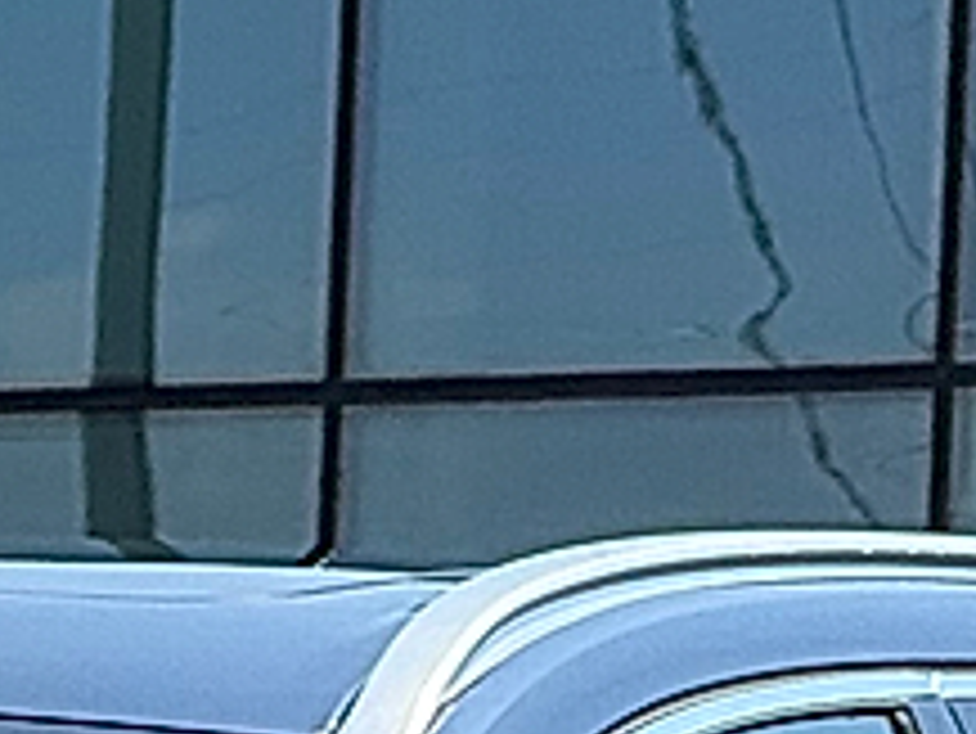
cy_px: 2035
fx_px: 24966
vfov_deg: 1.7
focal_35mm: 885
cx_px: -846
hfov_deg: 2.2
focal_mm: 15.66
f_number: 2.8
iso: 64
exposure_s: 1/1148
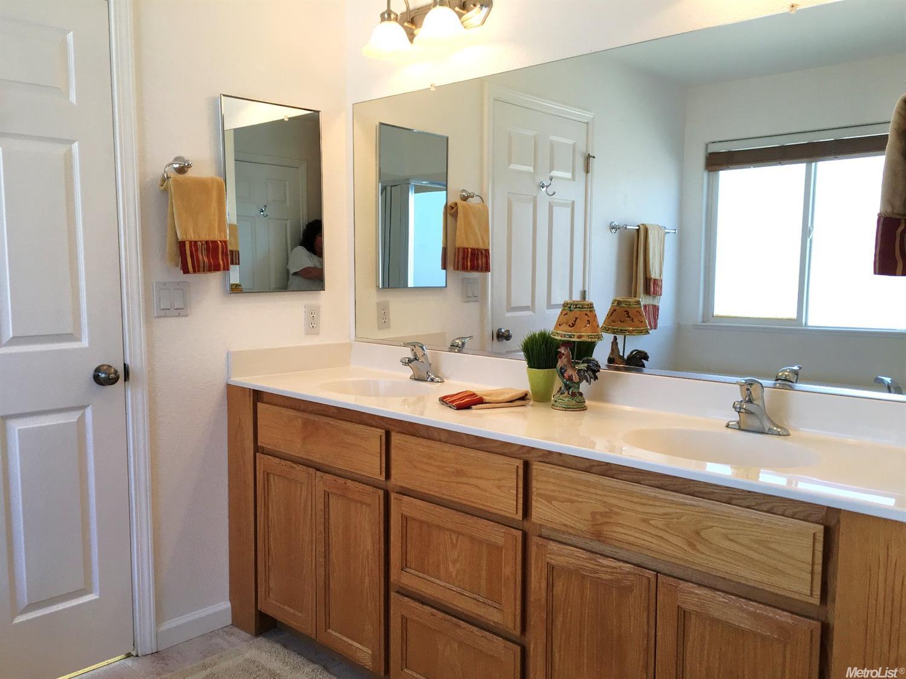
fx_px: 759
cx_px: 453
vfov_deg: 48.2
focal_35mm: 29
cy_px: 340
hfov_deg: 61.7
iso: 40
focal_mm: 4.15
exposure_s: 1/120
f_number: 2.2
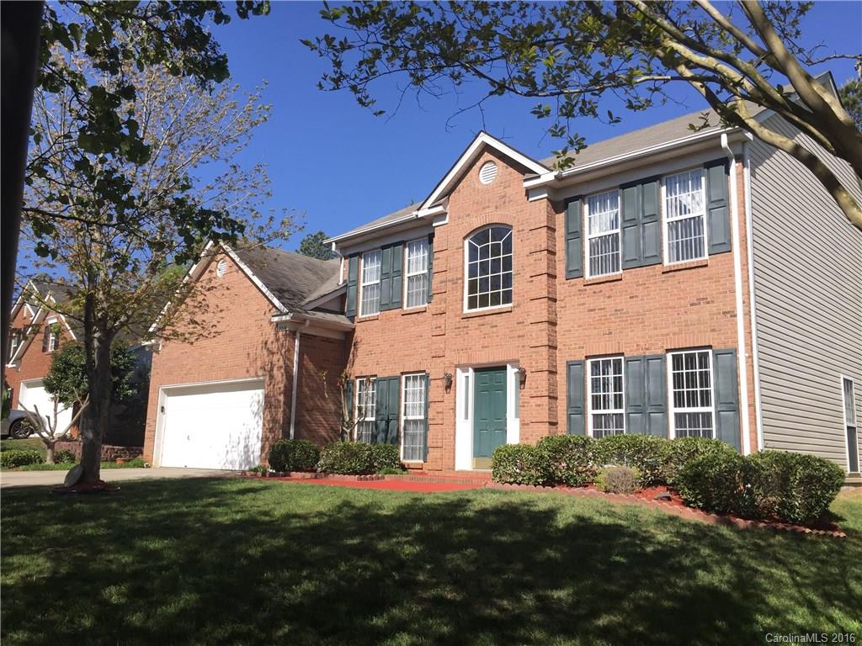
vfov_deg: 48.2
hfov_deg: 61.7
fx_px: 722
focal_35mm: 29
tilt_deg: +10.3
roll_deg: -1.3
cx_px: 431
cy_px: 323
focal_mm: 4.15
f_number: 2.2
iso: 40
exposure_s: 1/2198
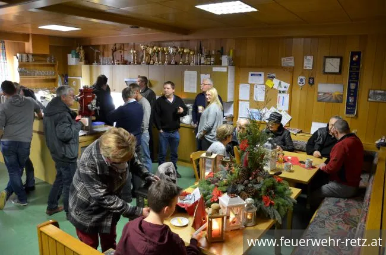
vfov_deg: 47.7
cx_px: 193
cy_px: 128
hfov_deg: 67.5
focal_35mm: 27
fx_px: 289
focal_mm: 18
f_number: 3.5
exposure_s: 1/30
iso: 1600
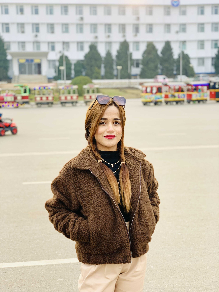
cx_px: 110
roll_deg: -1.6
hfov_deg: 28.0
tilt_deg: -6.3
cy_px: 146
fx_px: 439
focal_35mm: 52
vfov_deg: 36.8
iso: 20
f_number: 2.4
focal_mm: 6
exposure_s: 1/122
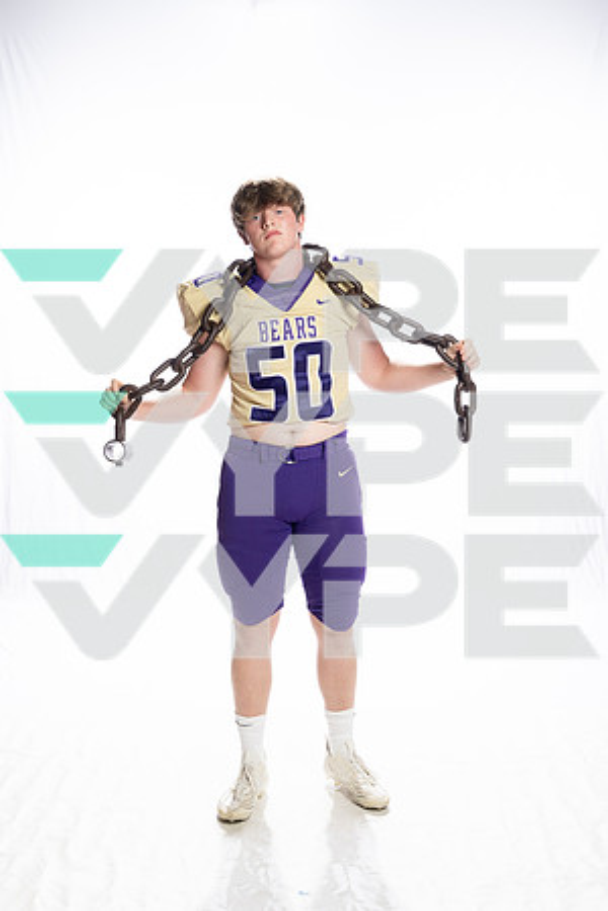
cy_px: 456
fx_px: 1267
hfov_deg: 27.0
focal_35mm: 50
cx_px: 304
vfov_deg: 39.6
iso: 800
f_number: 8
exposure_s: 1/250
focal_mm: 50
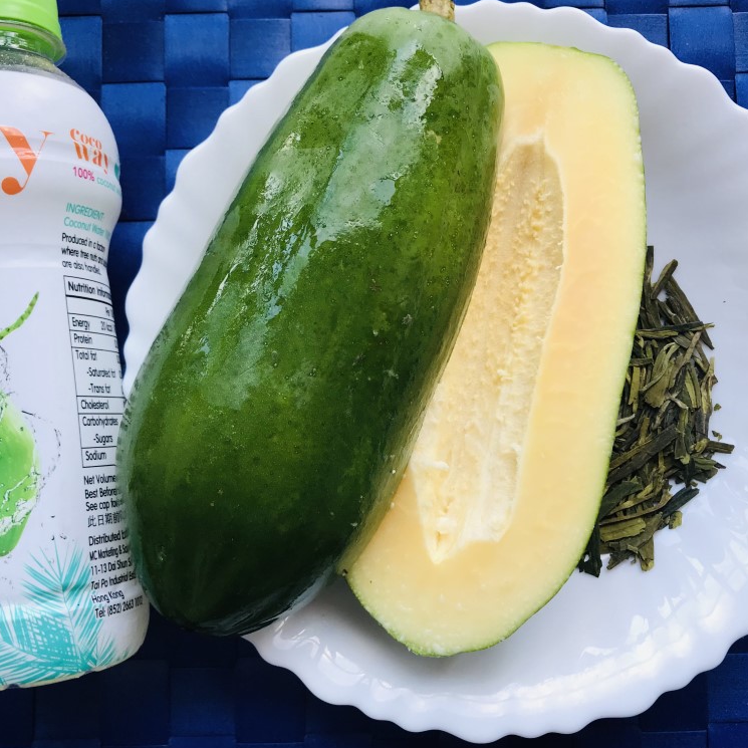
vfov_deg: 48.4
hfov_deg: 48.4
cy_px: 369
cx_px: 352
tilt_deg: -84.8
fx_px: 831
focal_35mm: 34
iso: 25
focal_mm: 3.99
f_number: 1.8
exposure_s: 1/100
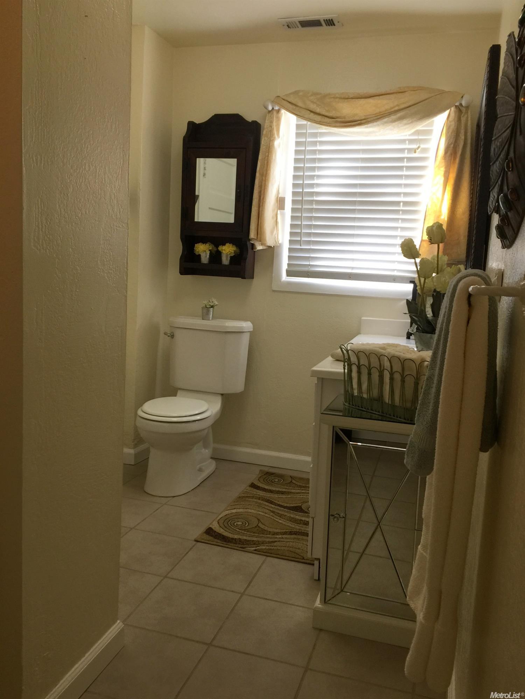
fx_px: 586
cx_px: 262
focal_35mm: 29
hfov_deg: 48.2
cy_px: 350
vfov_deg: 61.7
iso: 40
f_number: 2.2
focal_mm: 4.15
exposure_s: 1/30
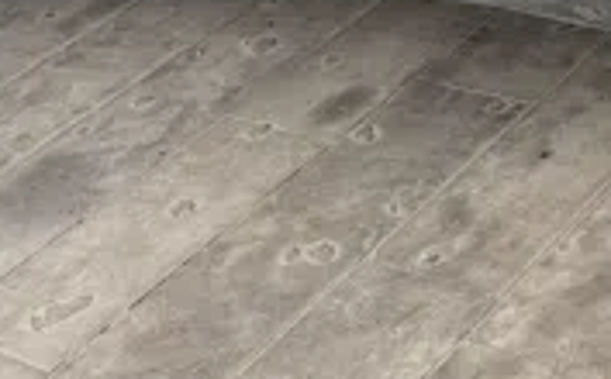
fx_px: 1596
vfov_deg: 12.2
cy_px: -341
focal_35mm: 96
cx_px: 818
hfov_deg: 19.7
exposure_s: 1/83
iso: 125
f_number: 1.6
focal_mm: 5.1
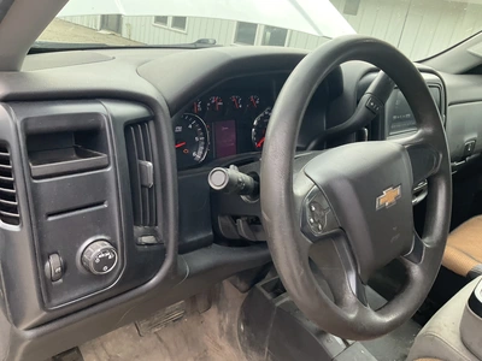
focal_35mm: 29
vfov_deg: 48.2
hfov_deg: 61.7
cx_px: 241
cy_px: 180
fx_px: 404
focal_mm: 3
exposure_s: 1/122
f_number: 1.8
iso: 64
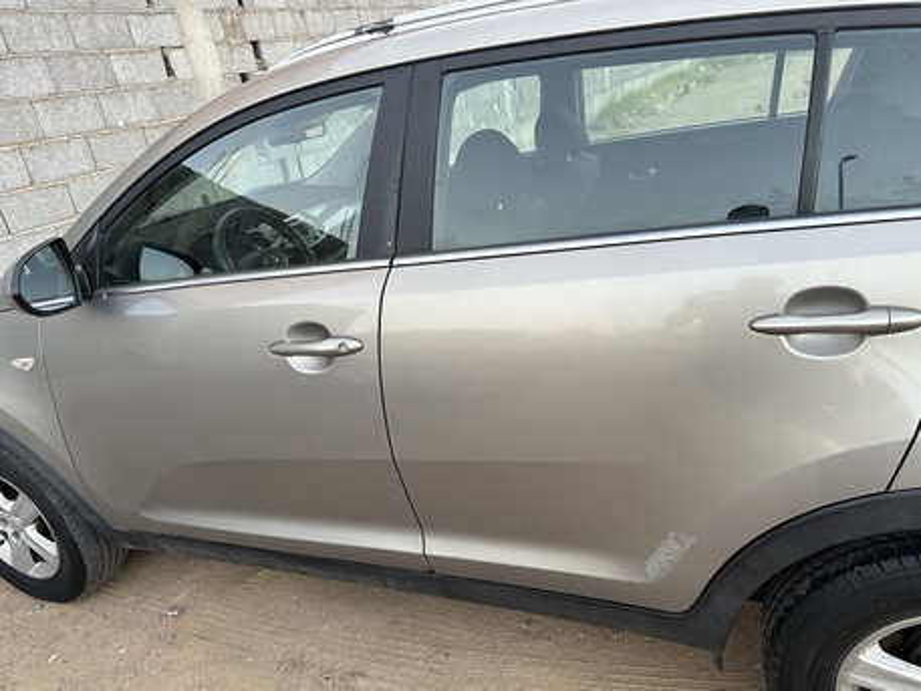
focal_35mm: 24
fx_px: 639
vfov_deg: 56.8
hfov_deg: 71.6
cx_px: 460
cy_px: 346
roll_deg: +9.0
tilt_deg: -21.6
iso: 80
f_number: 1.78
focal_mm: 6.86
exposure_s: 1/121
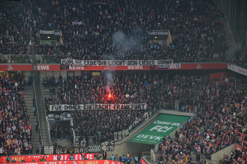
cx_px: 124
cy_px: 82
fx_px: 1078
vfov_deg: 8.7
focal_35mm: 158
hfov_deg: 13.1
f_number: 5.6
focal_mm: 105
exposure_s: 1/125
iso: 1250
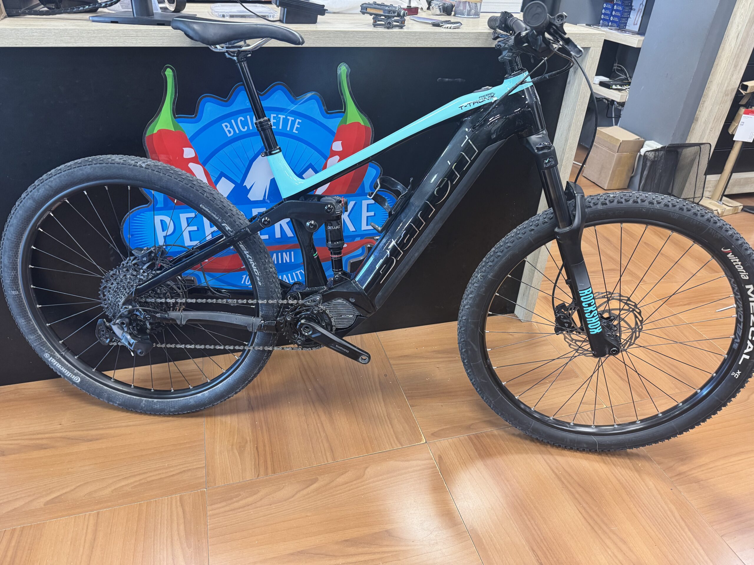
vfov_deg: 56.8
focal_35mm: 24
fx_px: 523
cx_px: 377
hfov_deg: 71.6
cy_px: 282
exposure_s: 1/50
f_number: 1.78
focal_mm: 6.76
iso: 320
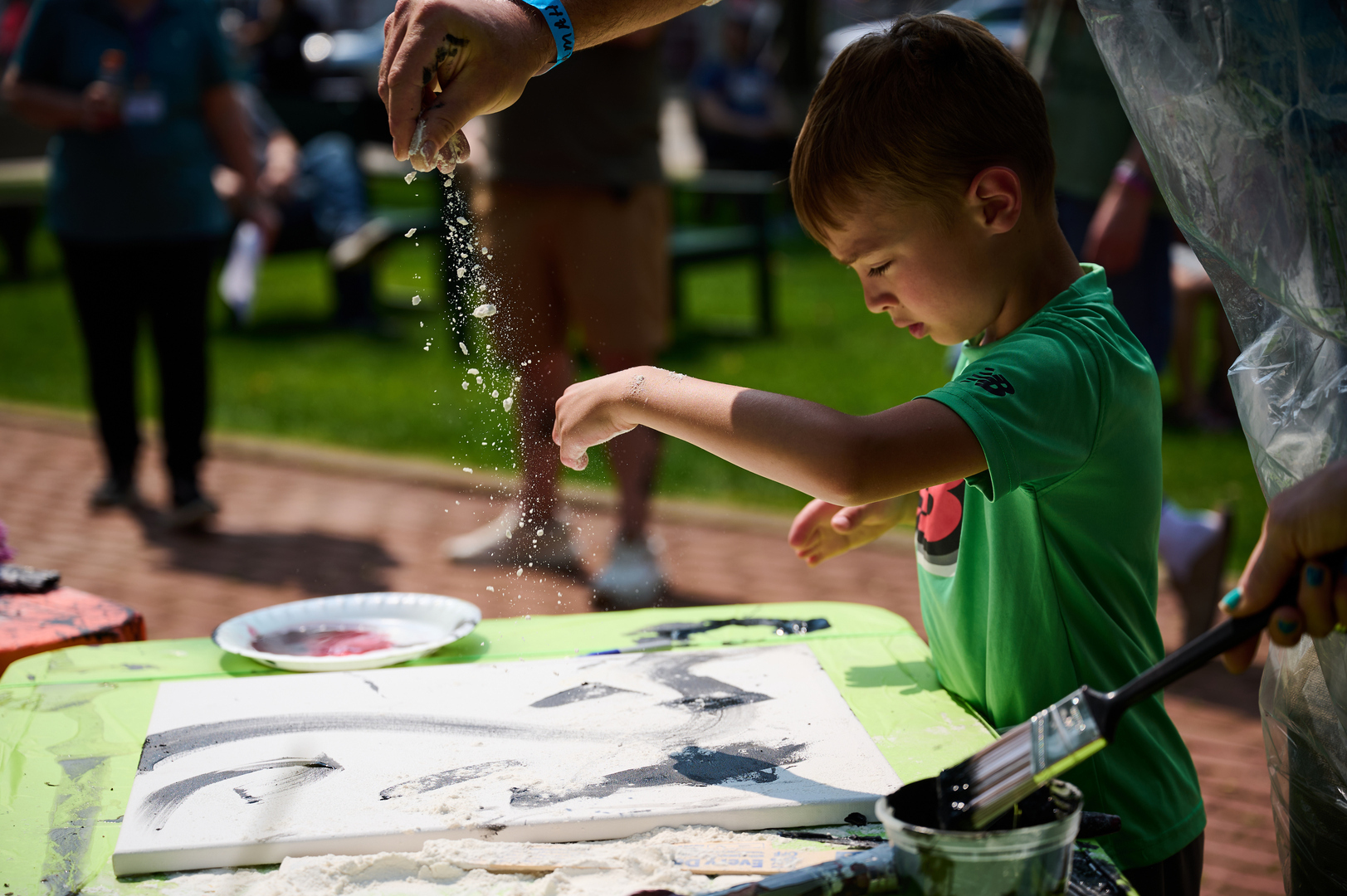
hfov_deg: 28.9
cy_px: 448
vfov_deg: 19.4
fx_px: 2617
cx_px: 674
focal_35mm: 70
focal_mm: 70
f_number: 3.5
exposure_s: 1/1600
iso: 50
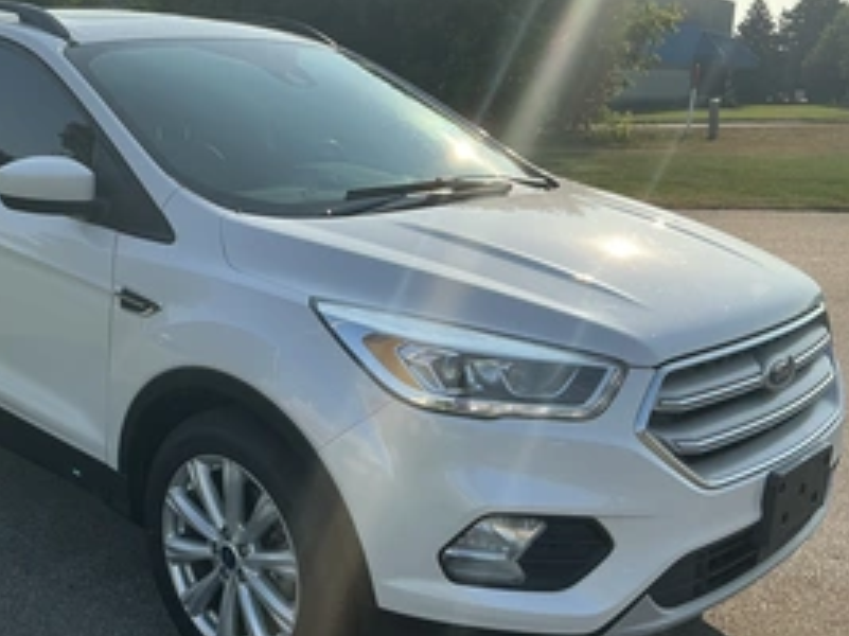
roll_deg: -2.0
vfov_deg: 34.3
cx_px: 267
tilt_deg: -12.6
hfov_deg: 44.0
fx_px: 1030
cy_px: 315
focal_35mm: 42
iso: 25
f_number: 1.8
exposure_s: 1/1577
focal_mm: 3
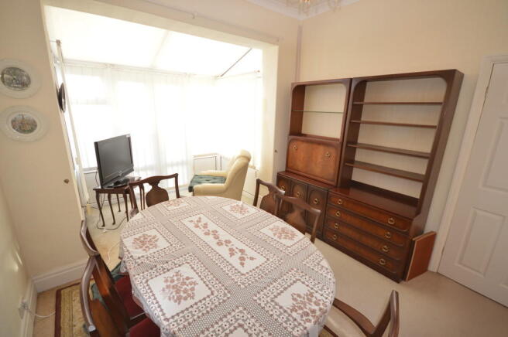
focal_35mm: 15
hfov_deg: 100.4
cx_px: 254
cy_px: 168
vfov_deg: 77.2
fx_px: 211
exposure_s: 1/60
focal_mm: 10
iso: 180
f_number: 4
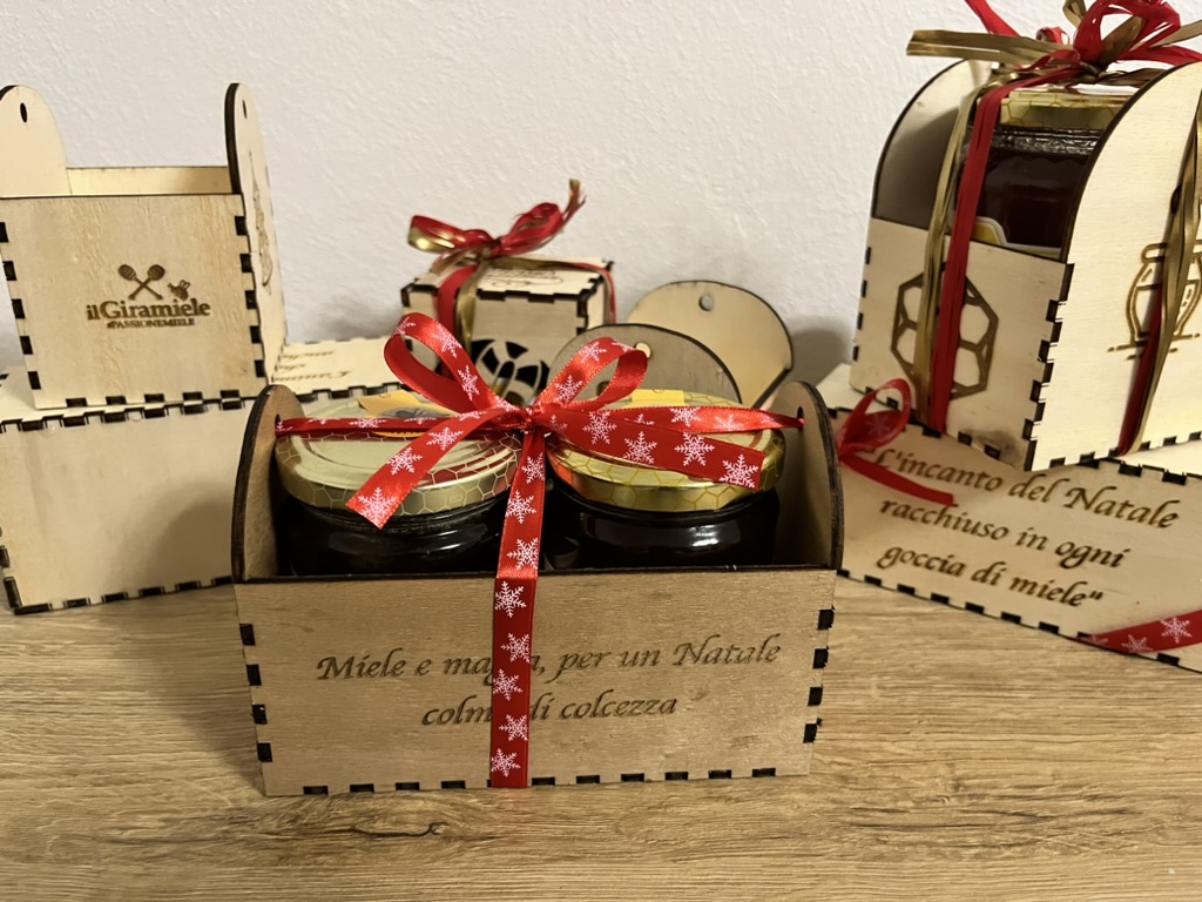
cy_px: 451
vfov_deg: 53.1
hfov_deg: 67.3
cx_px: 601
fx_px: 903
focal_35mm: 26
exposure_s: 1/60
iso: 400
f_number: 1.6
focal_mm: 5.1
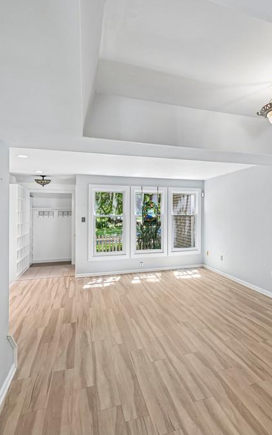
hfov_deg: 53.2
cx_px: 196
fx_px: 261
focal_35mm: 22
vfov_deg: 79.6
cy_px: 223
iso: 400
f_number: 8
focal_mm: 14
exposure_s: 1/8
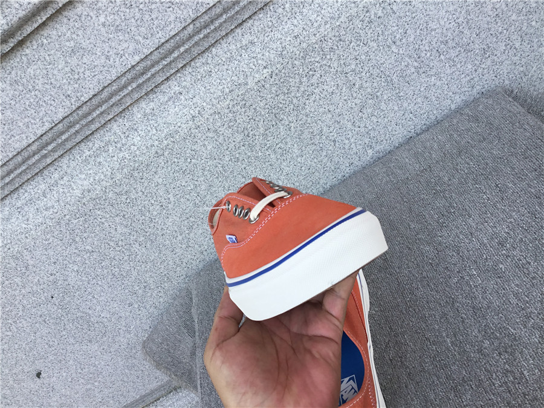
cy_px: 204
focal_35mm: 31
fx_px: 487
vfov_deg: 45.4
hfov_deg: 58.4
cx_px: 272
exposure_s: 1/330
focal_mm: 3.3
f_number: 2.4
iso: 25
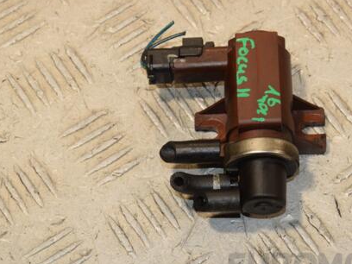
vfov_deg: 10.6
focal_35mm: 140
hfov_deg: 14.1
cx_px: 212
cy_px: 151
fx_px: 1424
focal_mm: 66
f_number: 9
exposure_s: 1/200
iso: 800
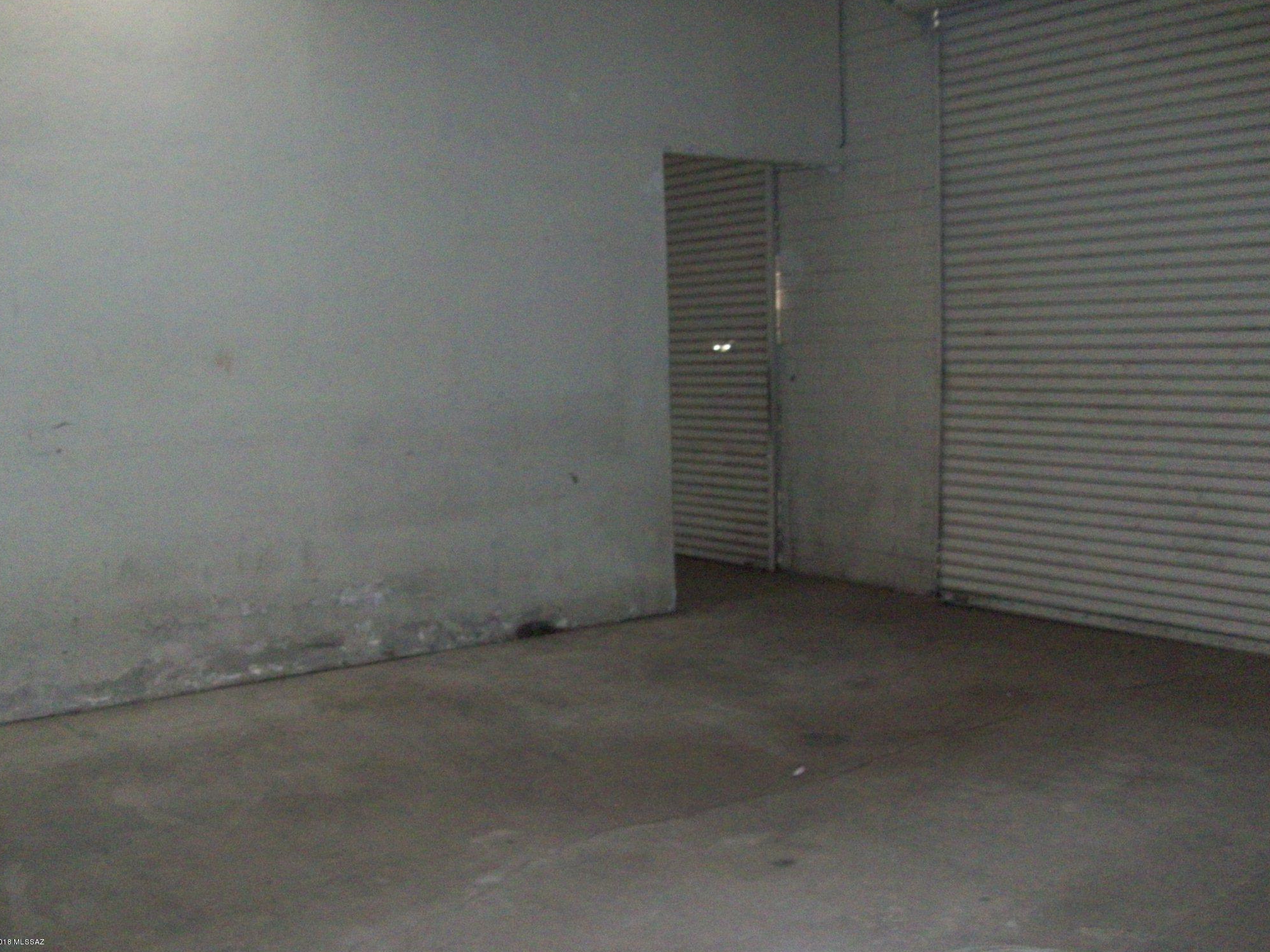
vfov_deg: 40.7
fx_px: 1284
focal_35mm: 35
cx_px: 638
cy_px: 484
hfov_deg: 52.6
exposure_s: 1/60
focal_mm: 5.7
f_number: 2.8
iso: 320
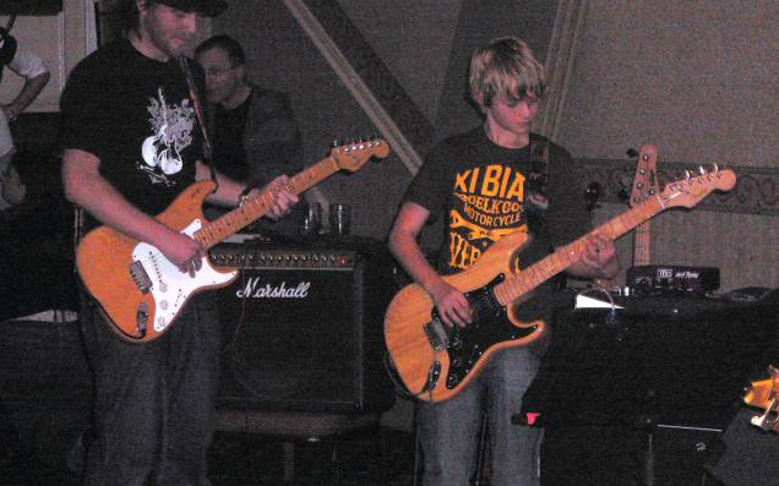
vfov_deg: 11.7
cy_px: 204
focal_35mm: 112
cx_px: 391
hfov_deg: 18.6
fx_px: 2377
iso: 400
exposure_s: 1/30
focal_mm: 15.6
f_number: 3.9
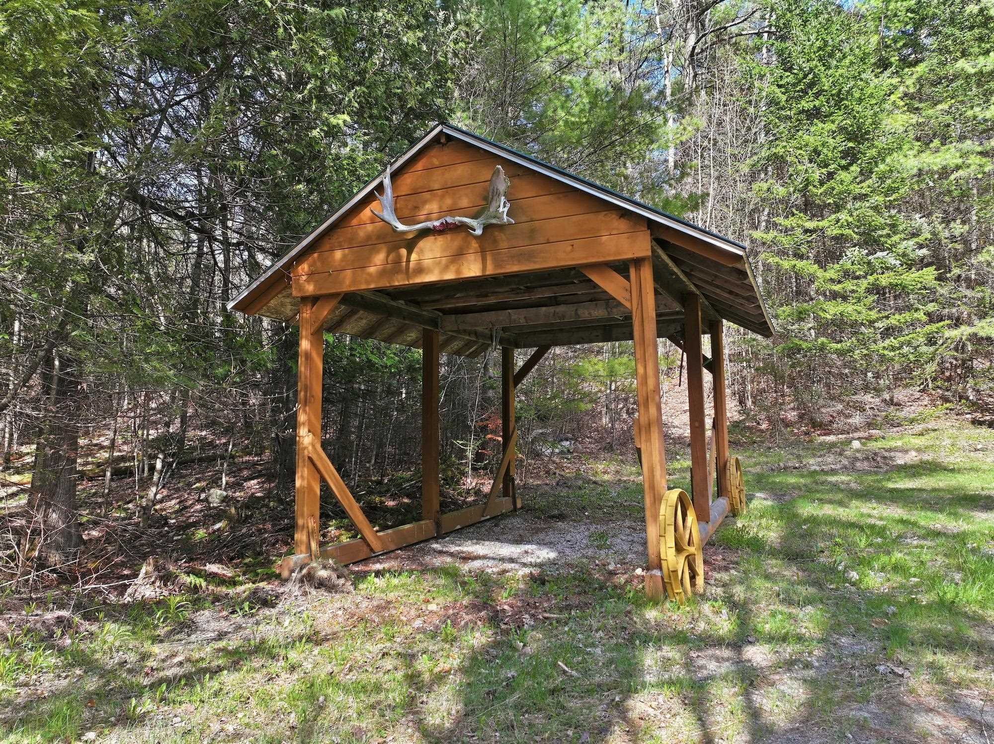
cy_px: 372
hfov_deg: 71.6
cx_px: 497
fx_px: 689
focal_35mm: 24
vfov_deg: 56.8
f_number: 2.8
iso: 130
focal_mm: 12.3
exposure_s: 1/400
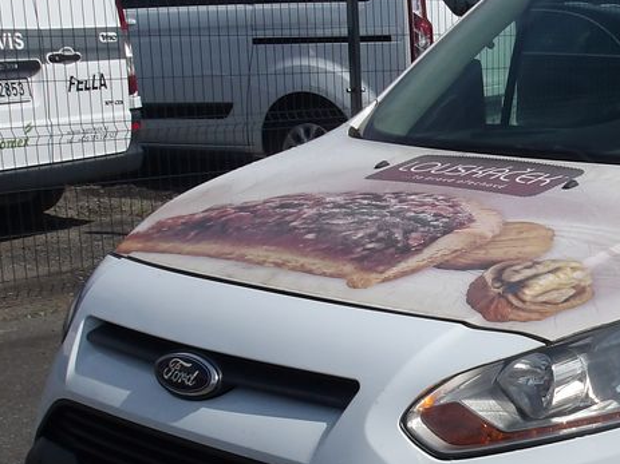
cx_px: 684
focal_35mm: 70
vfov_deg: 20.9
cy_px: 324
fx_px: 1253
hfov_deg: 25.7
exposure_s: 1/291
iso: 100
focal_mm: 4.9
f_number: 10.4
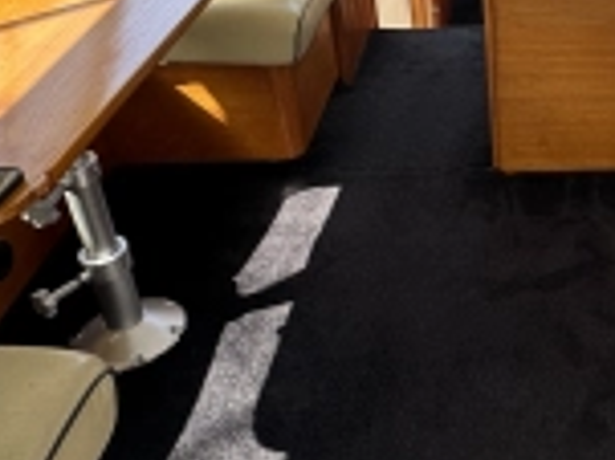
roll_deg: +1.3
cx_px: 595
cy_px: 47
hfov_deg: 34.6
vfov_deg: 27.5
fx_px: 905
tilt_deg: -25.4
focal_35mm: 51
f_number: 2.2
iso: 64
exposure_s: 1/99
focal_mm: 2.22
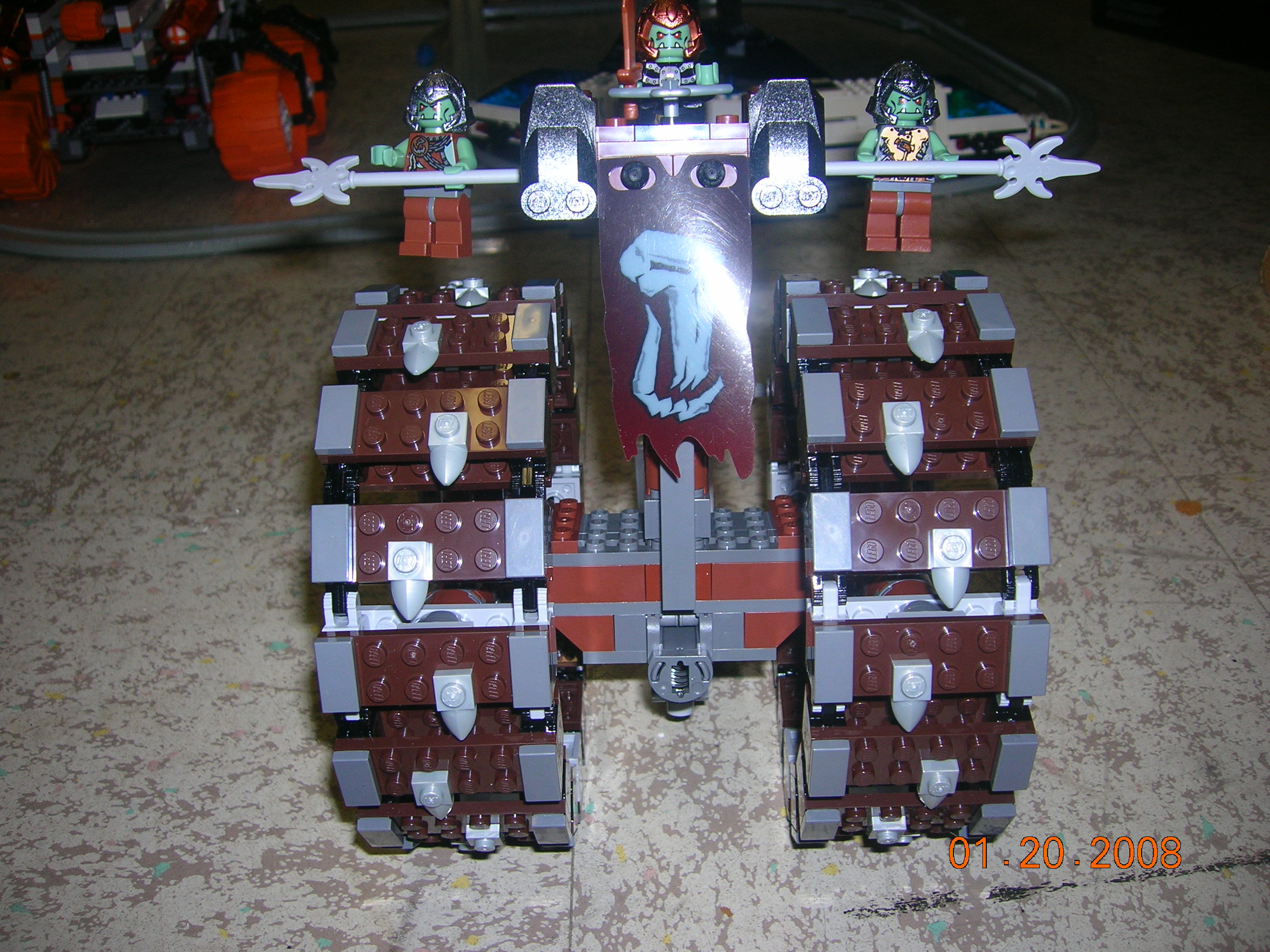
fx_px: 1247
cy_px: 476
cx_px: 635
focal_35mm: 34
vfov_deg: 41.8
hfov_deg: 54.0
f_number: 2.9
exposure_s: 1/60.1
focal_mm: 5.7
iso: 50
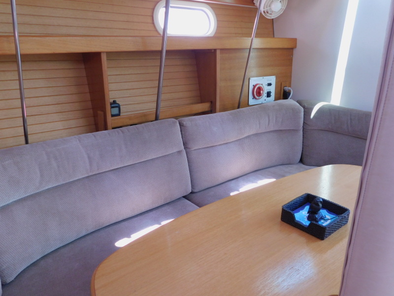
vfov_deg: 46.8
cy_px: 148
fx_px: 341
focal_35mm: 30
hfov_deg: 60.0
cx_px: 197
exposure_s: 1/30
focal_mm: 5.3
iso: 200
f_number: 3.2
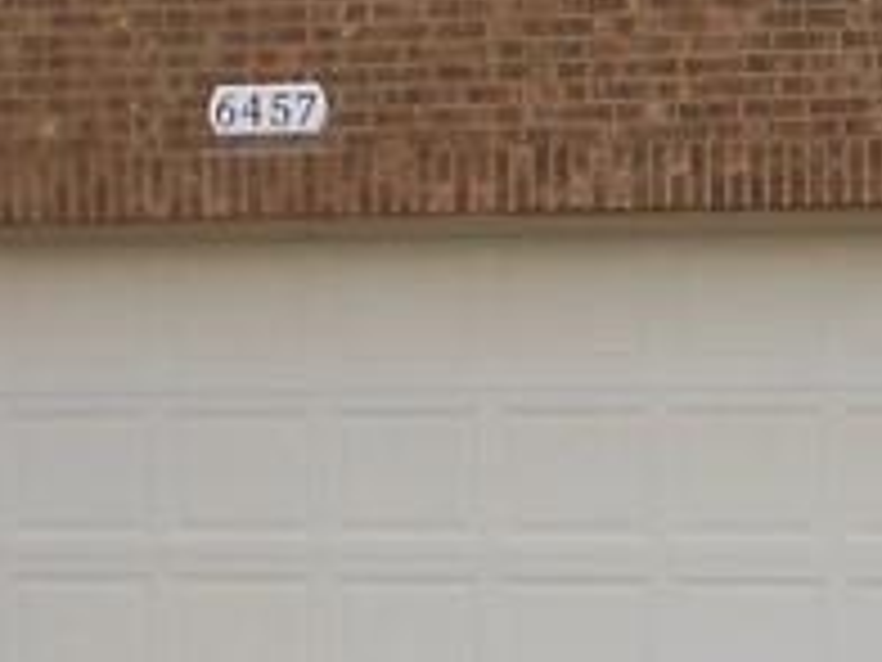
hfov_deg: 13.3
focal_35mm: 136
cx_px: 1494
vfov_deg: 10.9
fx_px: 3465
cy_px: 392
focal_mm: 4.6
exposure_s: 1/200
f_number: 3.5
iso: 80
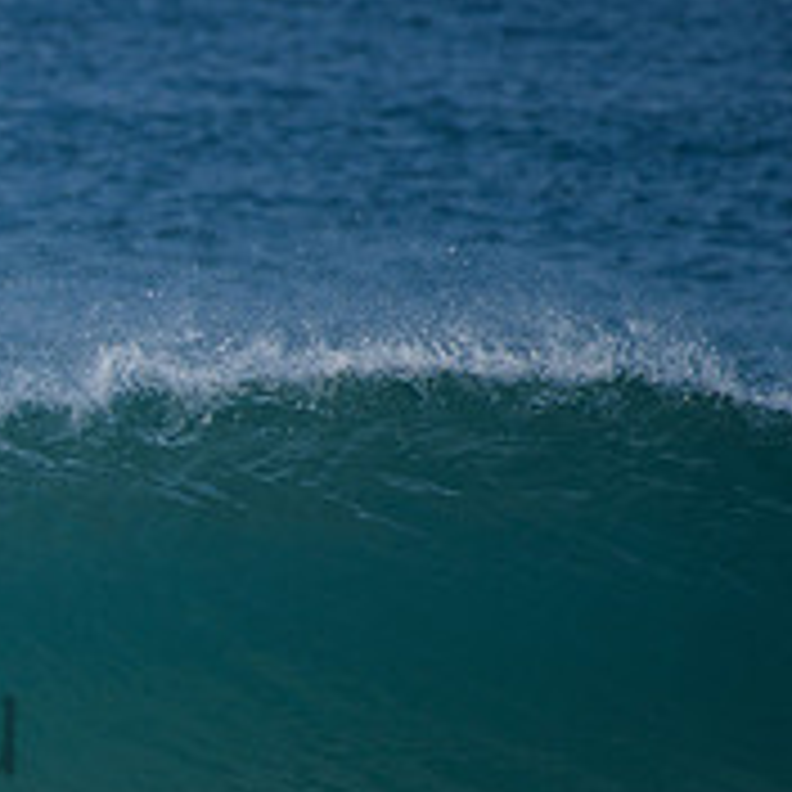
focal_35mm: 1441
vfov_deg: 1.2
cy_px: 673
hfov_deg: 1.2
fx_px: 37301
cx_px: -459
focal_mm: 500
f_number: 5.6
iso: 220
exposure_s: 1/2000
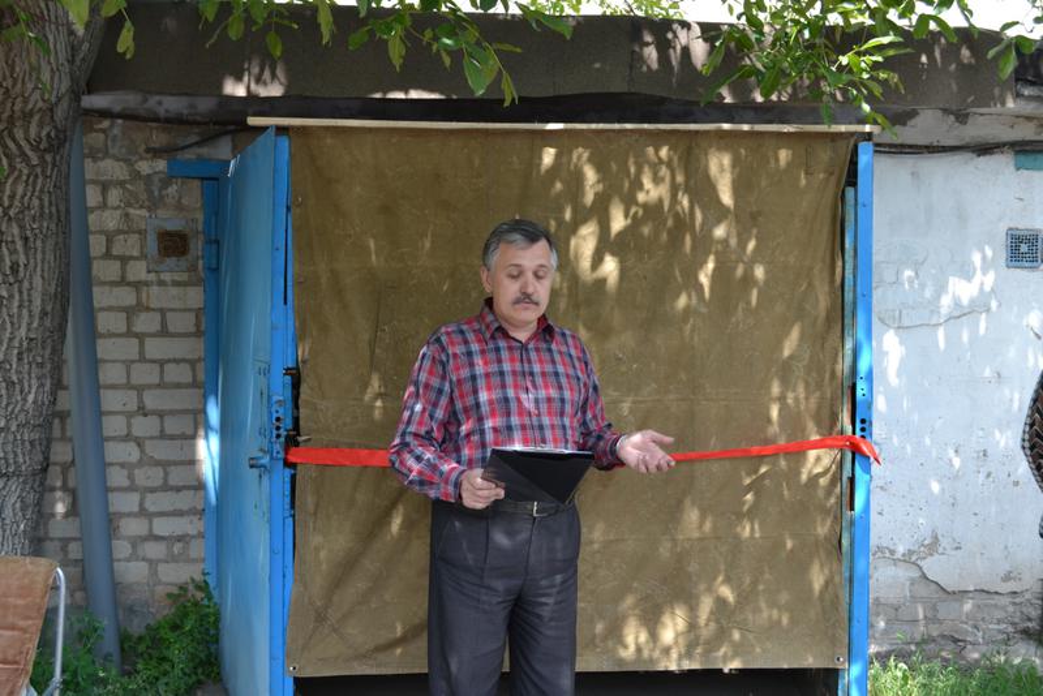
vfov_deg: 34.2
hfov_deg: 49.5
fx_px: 1130
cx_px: 522
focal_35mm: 39
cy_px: 348
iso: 250
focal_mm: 26
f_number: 5.6
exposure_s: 1/125
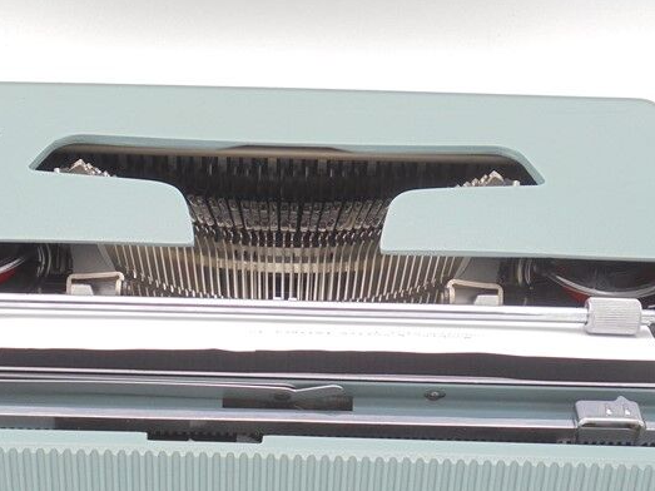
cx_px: 278
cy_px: 409
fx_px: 1400
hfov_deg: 26.3
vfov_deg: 19.6
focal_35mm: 74
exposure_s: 1/60
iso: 100
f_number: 4.5
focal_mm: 7.8
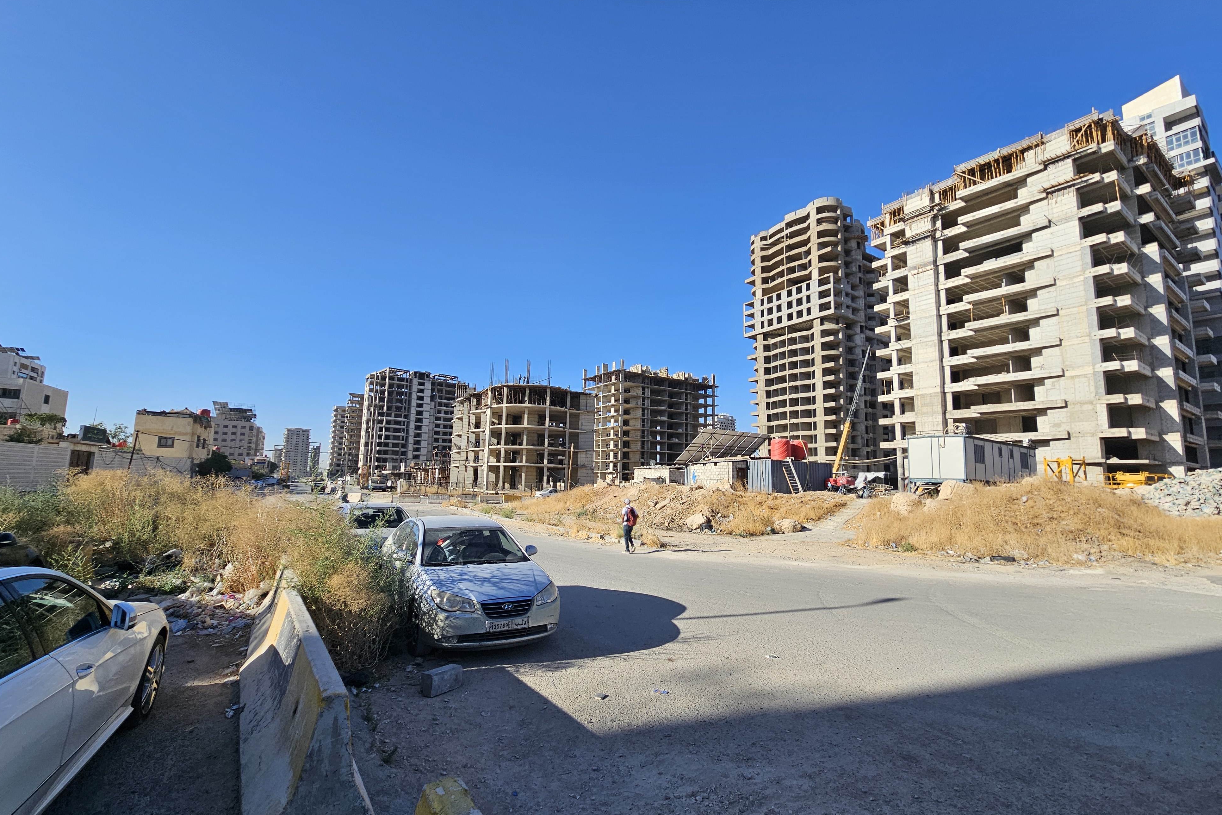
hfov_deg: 104.3
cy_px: 420
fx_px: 475
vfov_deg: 81.2
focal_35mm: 14
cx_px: 619
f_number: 2.2
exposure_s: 1/2391
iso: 50
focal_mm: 2.2
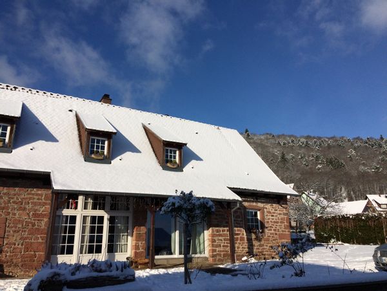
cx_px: 194
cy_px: 146
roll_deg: +2.6
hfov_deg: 61.7
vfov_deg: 48.2
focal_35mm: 29
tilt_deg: +17.1
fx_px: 324
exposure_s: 1/5128
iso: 32
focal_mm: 4.15
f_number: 2.2
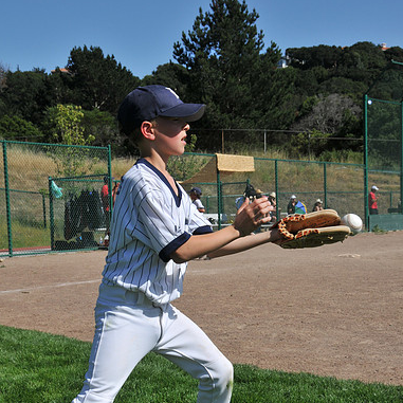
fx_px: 817
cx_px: 202
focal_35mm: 62
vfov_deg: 27.5
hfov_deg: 27.7
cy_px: 276
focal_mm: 32
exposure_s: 1/500
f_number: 11
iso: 200
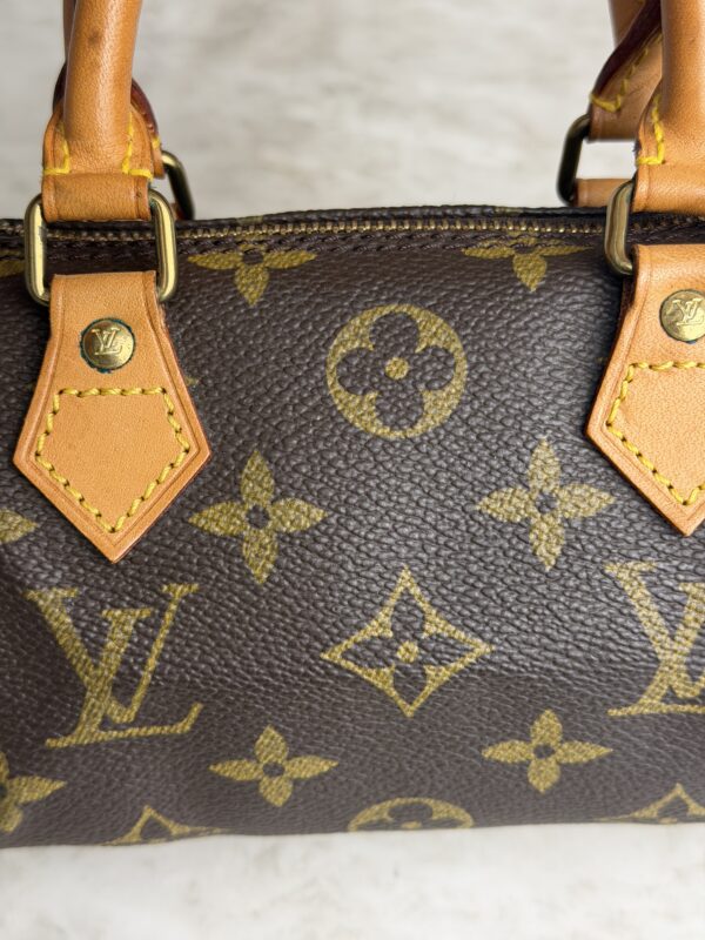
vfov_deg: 39.7
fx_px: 1303
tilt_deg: -49.6
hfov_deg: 30.3
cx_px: 352
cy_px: 470
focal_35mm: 48
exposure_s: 1/120
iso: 64
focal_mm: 6.76
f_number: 1.78
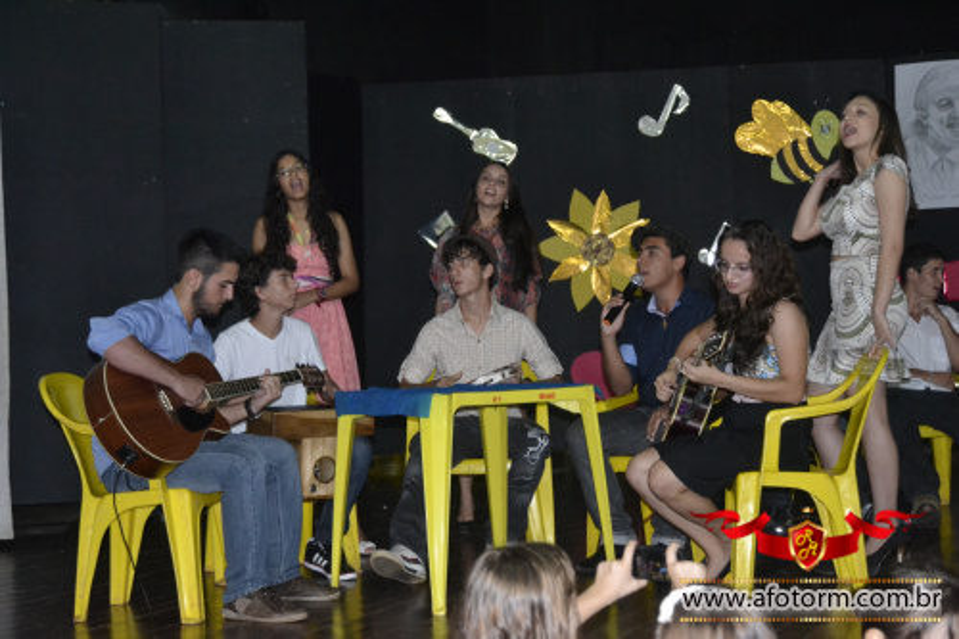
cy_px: 320
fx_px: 1917
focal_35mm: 72
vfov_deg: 18.9
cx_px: 480
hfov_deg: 28.1
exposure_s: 1/60
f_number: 4.8
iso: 3200
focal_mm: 48
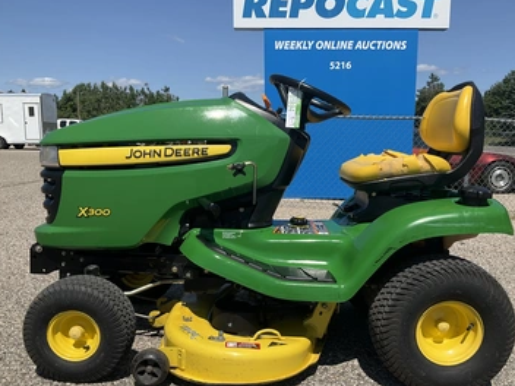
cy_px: 216
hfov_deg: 55.3
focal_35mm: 33
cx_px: 272
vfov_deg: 42.9
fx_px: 491
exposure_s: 1/2538
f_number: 1.8
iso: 25
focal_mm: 3
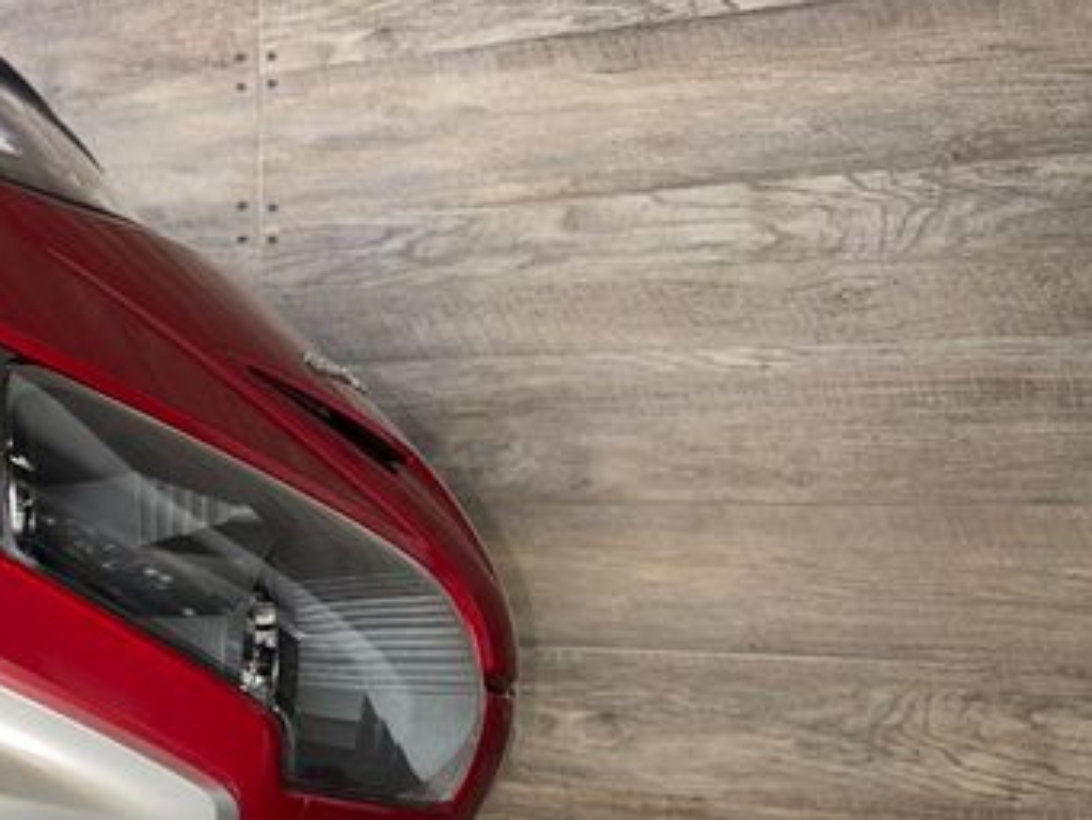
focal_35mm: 45
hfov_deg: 38.6
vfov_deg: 30.7
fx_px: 1420
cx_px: 74
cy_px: 750
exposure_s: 1/27
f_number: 1.78
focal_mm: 6.76
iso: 50
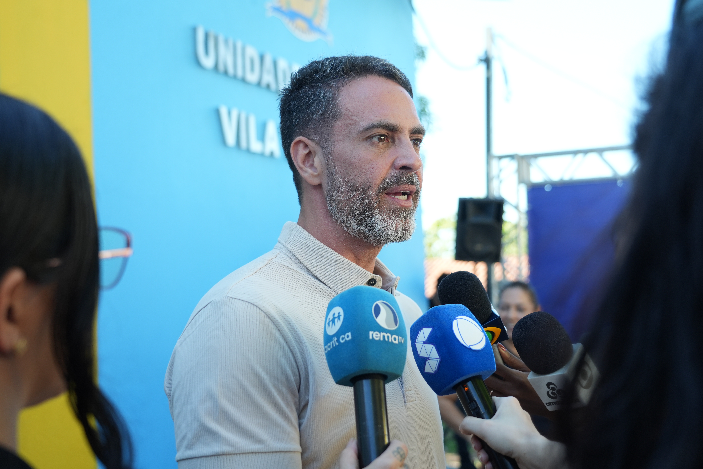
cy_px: 234
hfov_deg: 44.5
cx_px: 352
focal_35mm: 44
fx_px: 859
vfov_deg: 30.5
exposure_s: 1/400
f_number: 4
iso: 400
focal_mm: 44
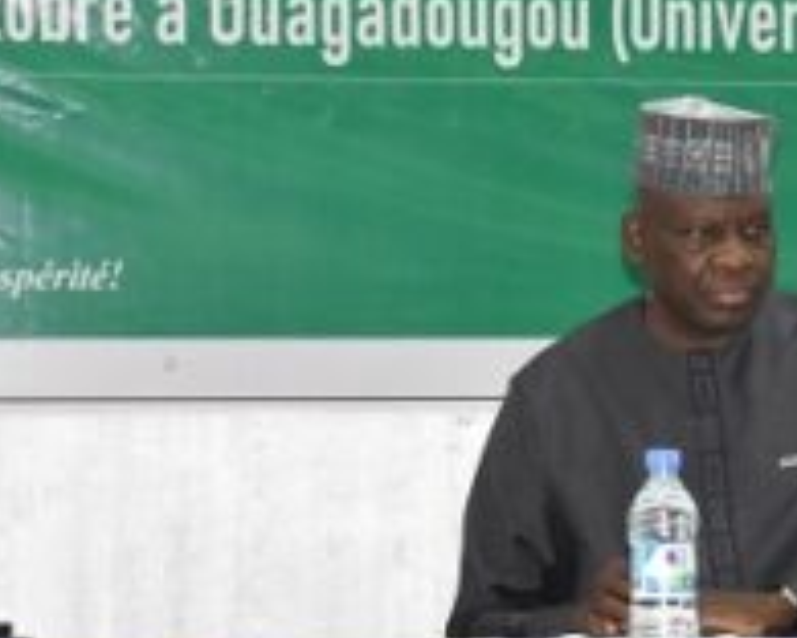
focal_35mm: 222
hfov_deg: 8.7
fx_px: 5237
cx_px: 687
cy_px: 421
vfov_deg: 7.0
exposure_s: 1/60
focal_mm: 40
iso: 2800
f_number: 5.6
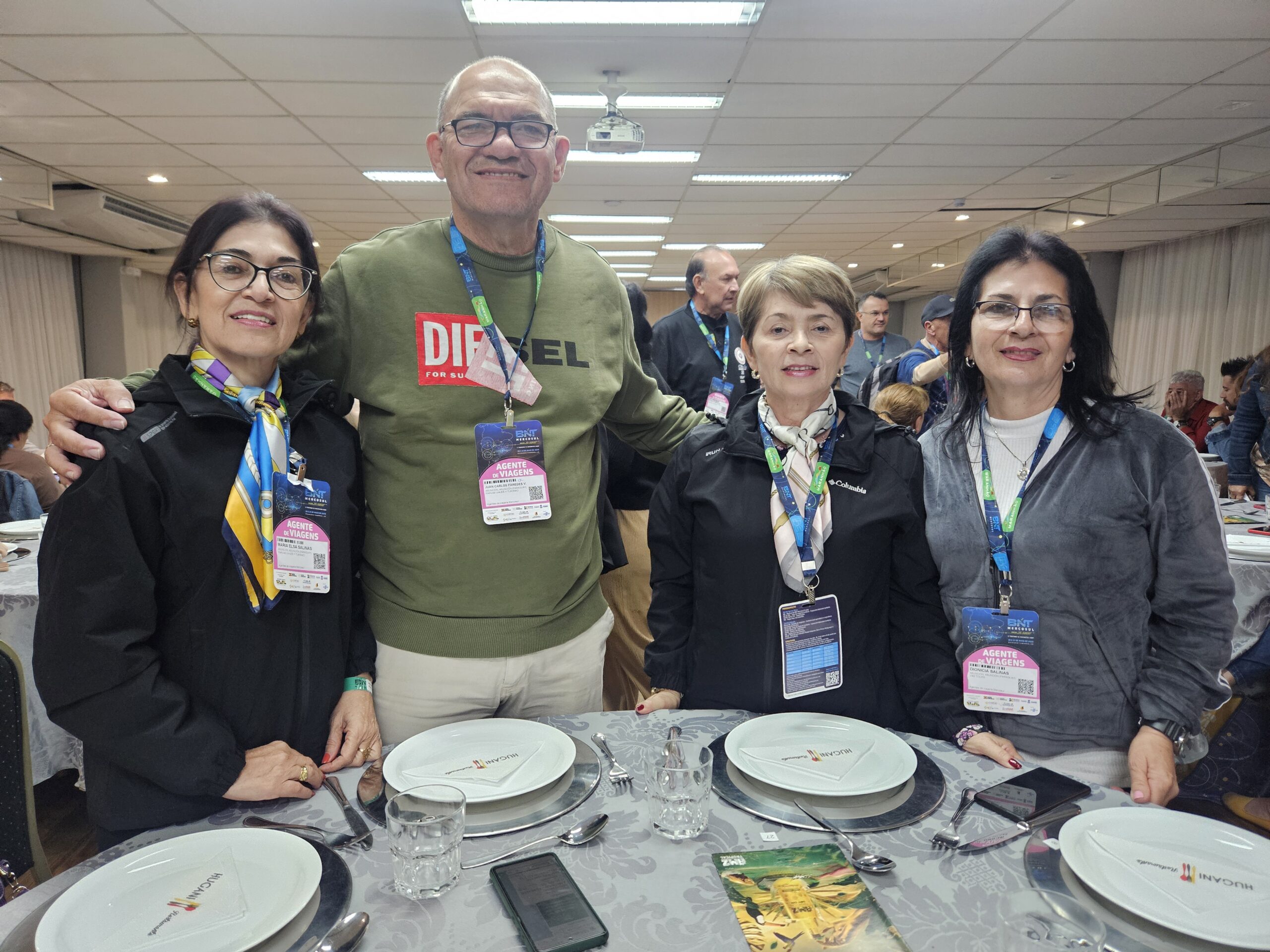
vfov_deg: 58.9
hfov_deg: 73.9
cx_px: 635
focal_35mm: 23
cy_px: 476
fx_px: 844
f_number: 1.8
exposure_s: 1/120
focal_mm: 5.4
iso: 800
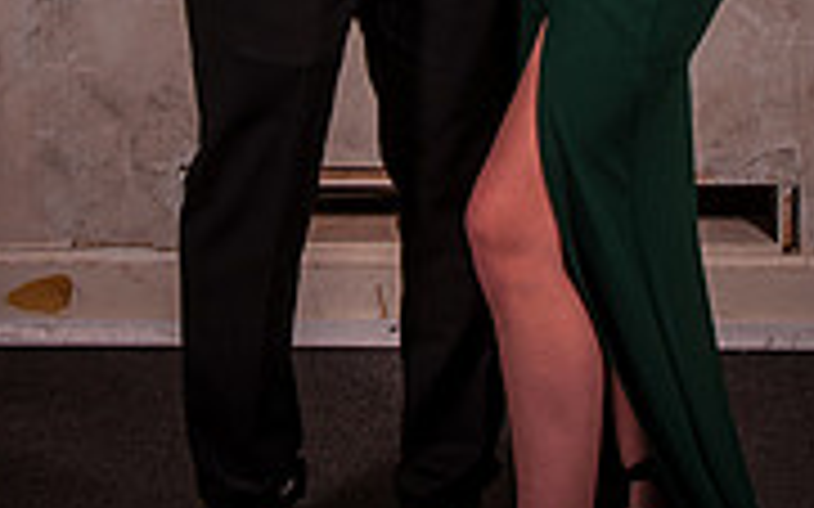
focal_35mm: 144
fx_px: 3194
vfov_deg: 8.8
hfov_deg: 14.5
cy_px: -324
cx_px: 429
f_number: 14
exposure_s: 1/125
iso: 200
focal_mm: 38
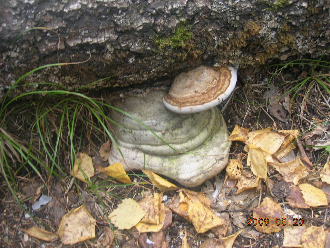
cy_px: 124
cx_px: 165
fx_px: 400
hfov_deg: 44.8
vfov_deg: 34.3
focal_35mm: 42
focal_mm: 7
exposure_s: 1/19.1
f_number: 3.1
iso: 50
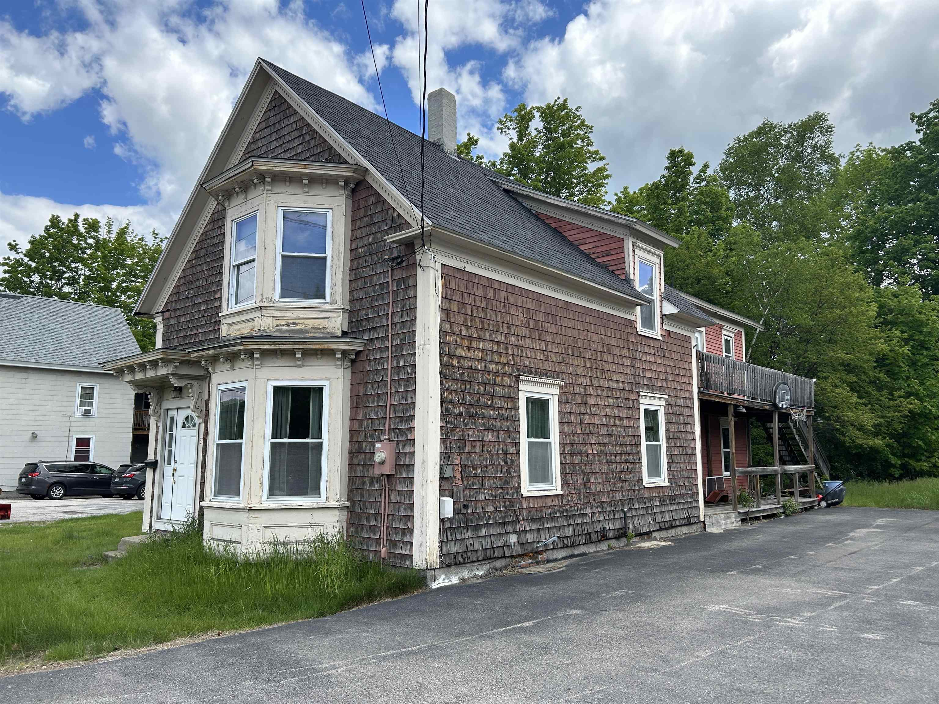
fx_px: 705
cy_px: 352
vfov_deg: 53.1
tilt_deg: +8.0
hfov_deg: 67.3
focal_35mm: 26
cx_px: 470
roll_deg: +0.6
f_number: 1.5
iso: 50
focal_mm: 5.7
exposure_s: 1/1972
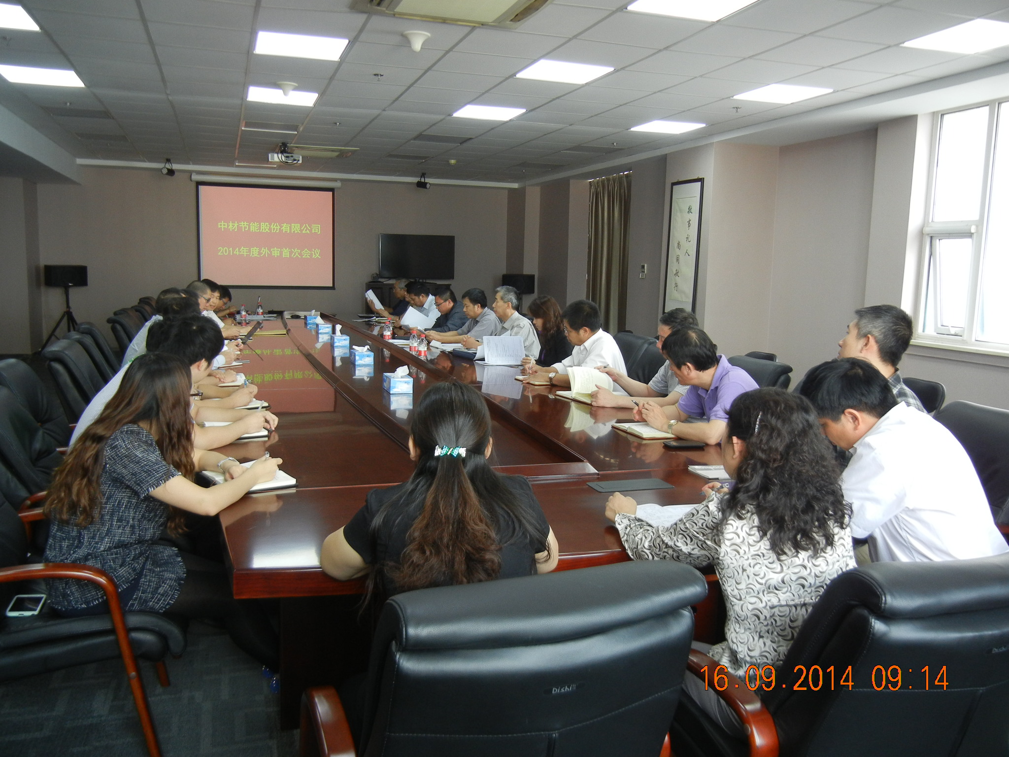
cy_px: 378
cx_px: 504
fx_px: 874
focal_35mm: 30
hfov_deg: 60.0
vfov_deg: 46.8
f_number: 3.5
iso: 200
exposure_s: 1/30
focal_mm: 5.4
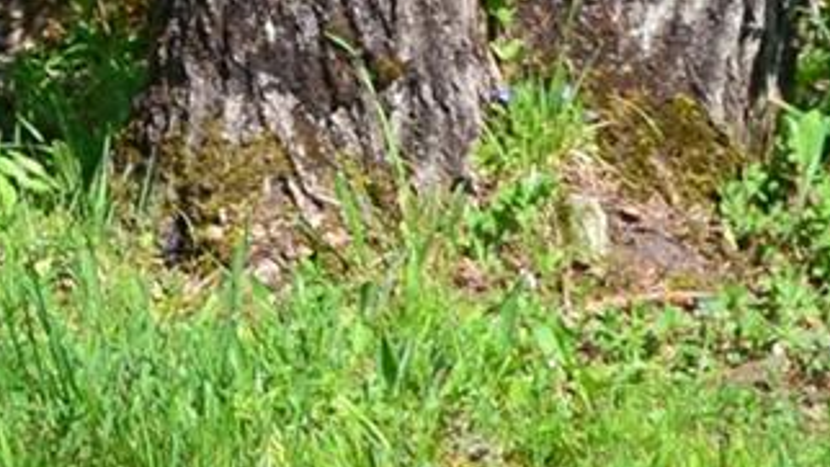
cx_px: -778
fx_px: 10540
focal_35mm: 479
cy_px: -1214
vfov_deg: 2.5
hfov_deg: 4.5
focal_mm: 48
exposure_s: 1/200
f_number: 10
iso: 400
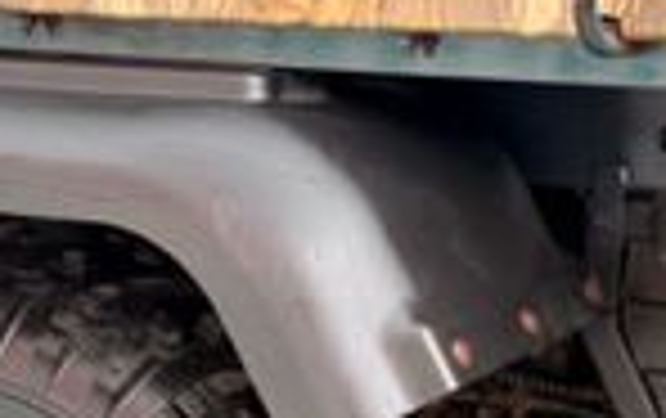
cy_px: 445
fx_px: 1872
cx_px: 369
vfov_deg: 12.6
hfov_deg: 20.2
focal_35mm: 103
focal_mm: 6.76
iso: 100
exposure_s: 1/190
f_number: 1.78
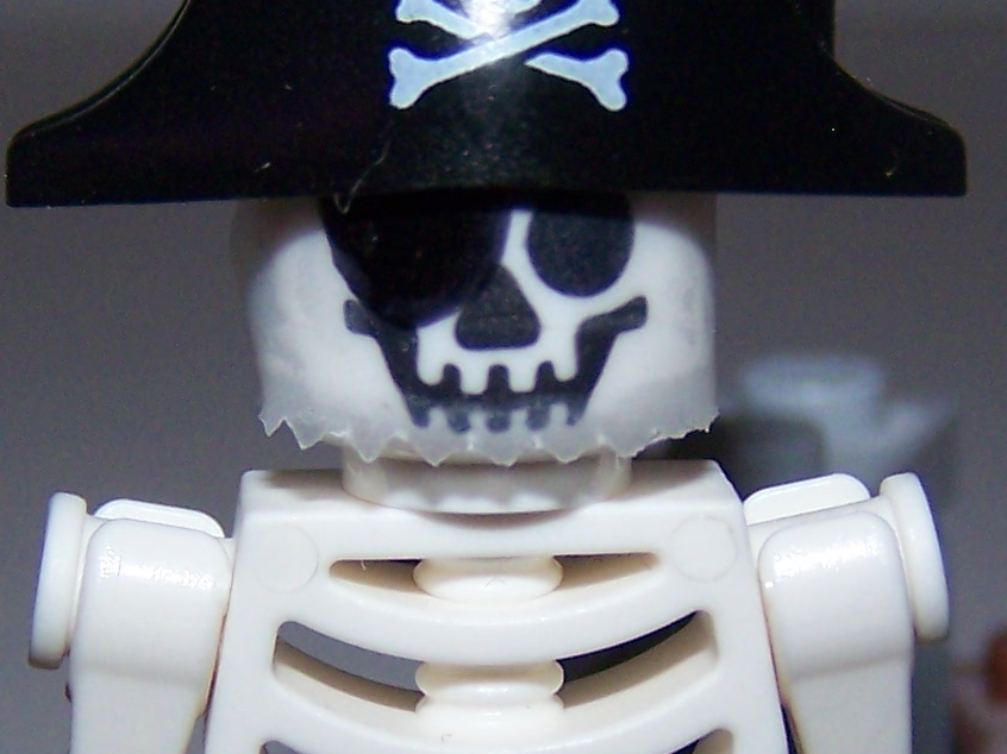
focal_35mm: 138
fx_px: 4013
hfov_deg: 14.3
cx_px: 459
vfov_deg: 10.7
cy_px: 655
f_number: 2.8
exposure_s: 1/60
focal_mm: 6.3
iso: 80
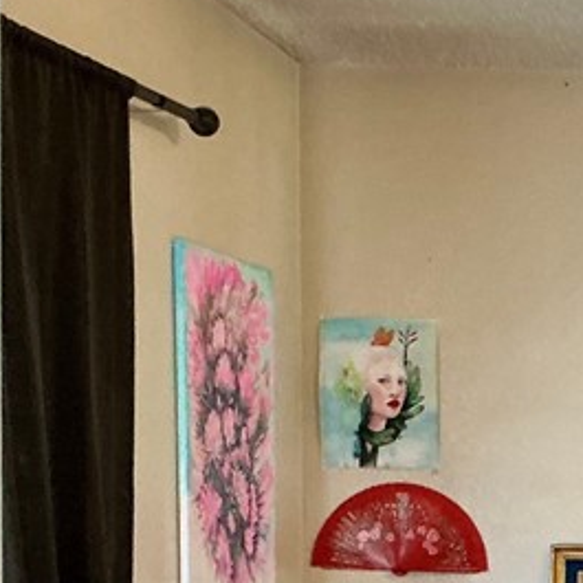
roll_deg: -0.1
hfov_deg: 15.9
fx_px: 1886
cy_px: 565
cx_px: 917
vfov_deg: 17.2
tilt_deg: -2.3
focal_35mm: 99
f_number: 1.8
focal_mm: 3
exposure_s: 1/60
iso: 250
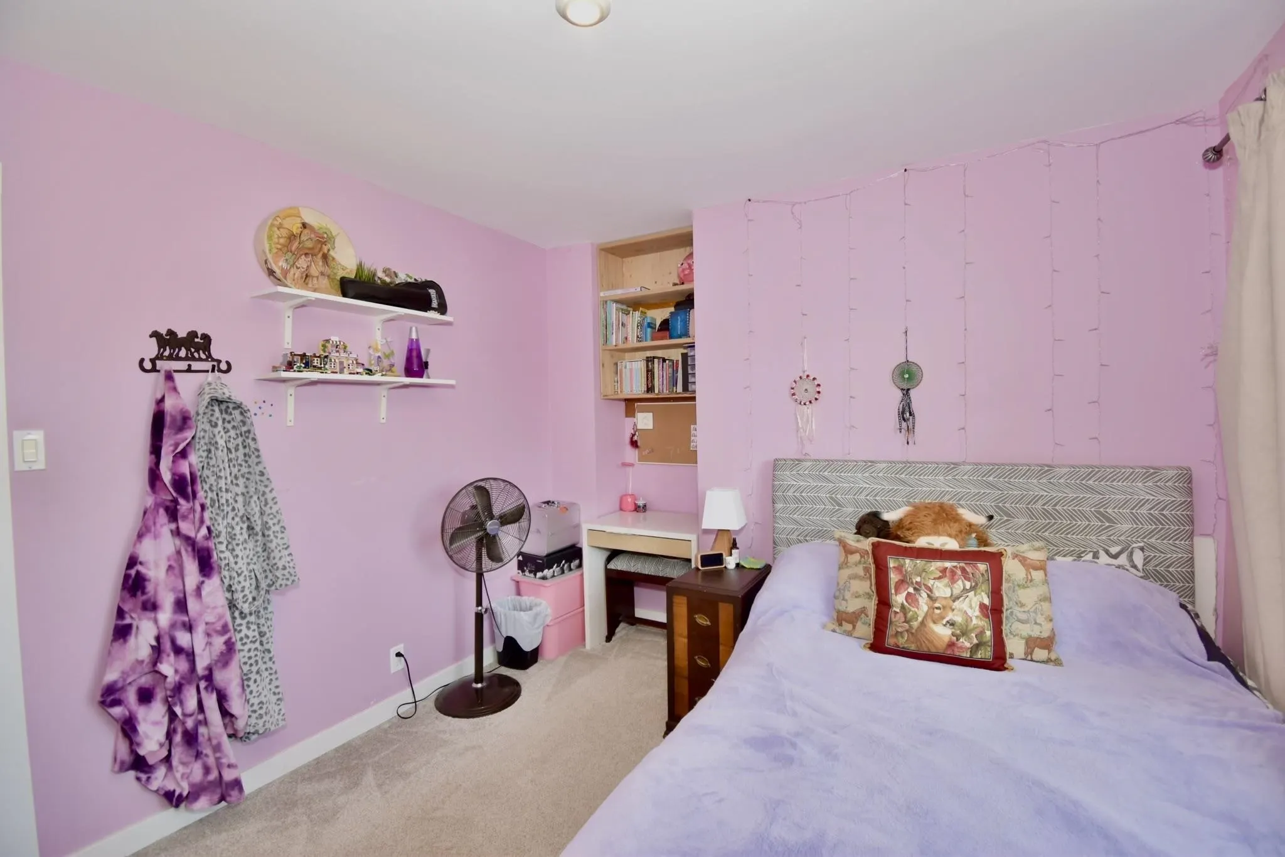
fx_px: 535
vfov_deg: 77.3
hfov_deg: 100.4
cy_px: 428
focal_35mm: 15
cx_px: 642
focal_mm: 10
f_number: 4.5
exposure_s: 1/50
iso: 400
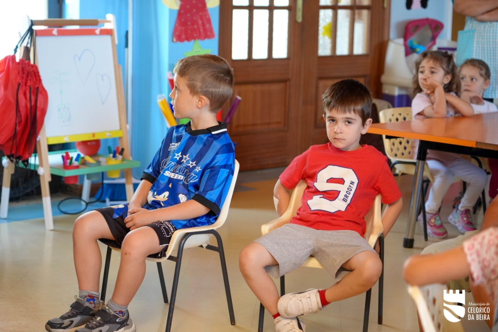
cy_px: 166
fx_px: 1134
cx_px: 249
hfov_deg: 24.8
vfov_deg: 16.7
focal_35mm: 82
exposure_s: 1/160
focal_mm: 82
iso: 2000
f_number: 4
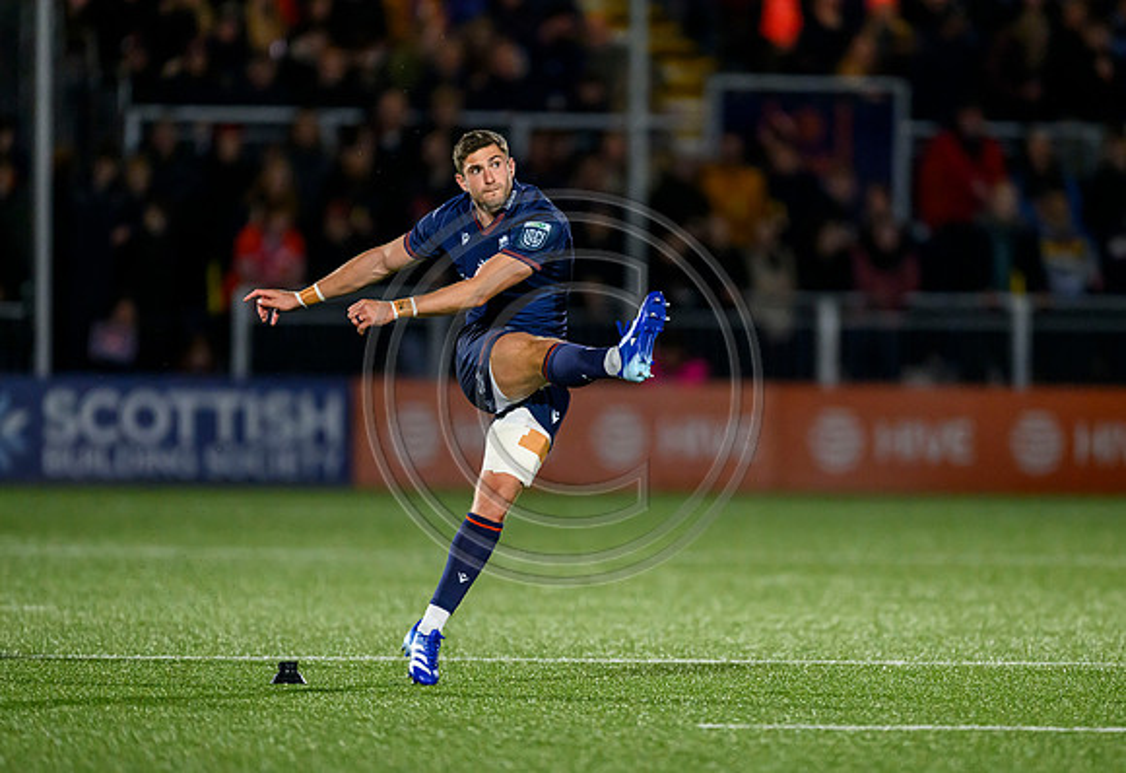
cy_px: 407
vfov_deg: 2.3
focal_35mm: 619
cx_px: 621
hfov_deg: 3.3
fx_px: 19521
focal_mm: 560
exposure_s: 1/1250
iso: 6400
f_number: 4
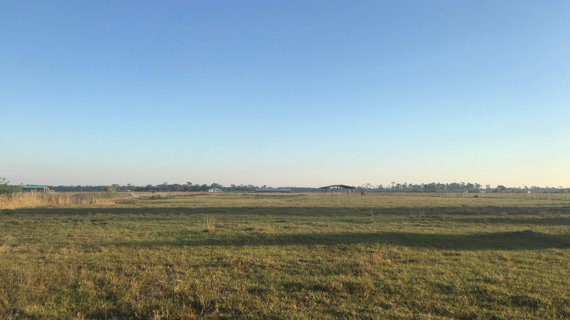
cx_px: 289
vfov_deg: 37.6
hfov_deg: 62.6
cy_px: 192
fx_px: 469
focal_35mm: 31
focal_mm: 3.99
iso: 20
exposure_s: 1/1126
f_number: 1.8
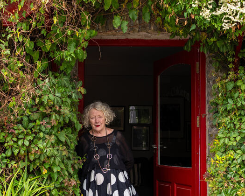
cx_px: 123
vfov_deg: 30.0
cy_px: 131
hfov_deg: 37.3
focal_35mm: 50
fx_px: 363
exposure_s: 1/250
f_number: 4
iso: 100
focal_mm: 35
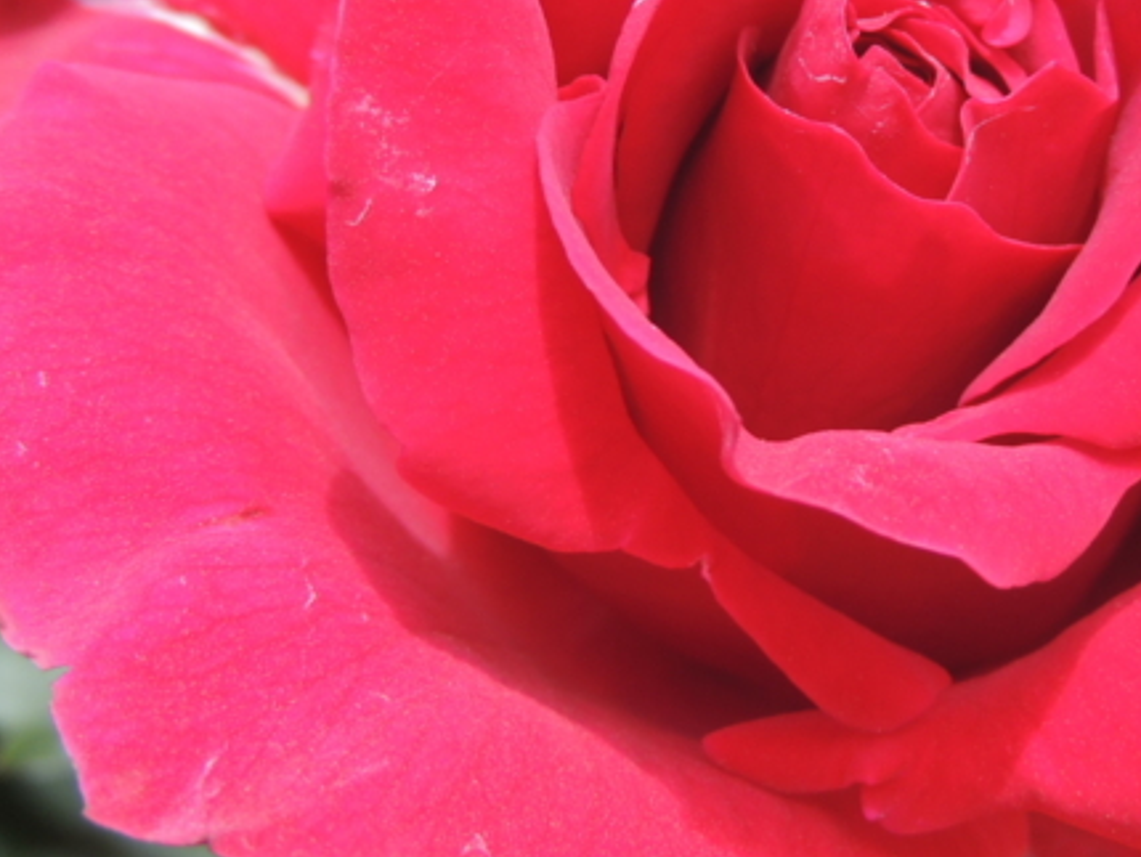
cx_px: 807
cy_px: 194
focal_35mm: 93
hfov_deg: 21.0
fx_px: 3067
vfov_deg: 15.8
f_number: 3.6
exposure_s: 1/500
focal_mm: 8.9
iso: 100
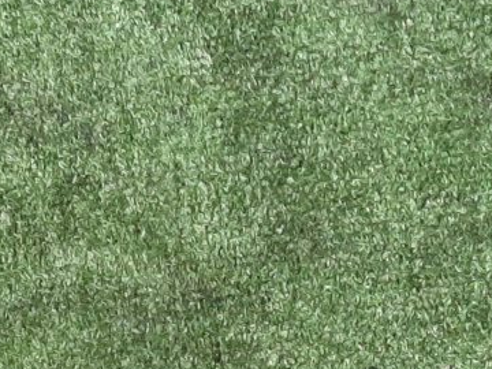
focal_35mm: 104
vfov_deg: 13.3
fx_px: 1478
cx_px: 731
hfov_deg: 17.1
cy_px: 578
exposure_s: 1/25
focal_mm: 3.93
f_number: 1.7
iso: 193
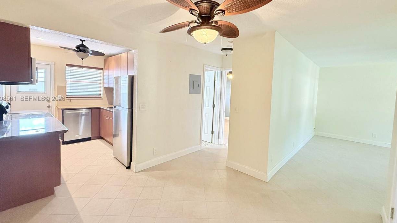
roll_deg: -2.3
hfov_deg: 99.3
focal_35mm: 16
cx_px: 192
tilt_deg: -2.0
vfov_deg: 66.9
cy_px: 99
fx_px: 168
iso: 400
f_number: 2.2
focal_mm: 2.22
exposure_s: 1/60
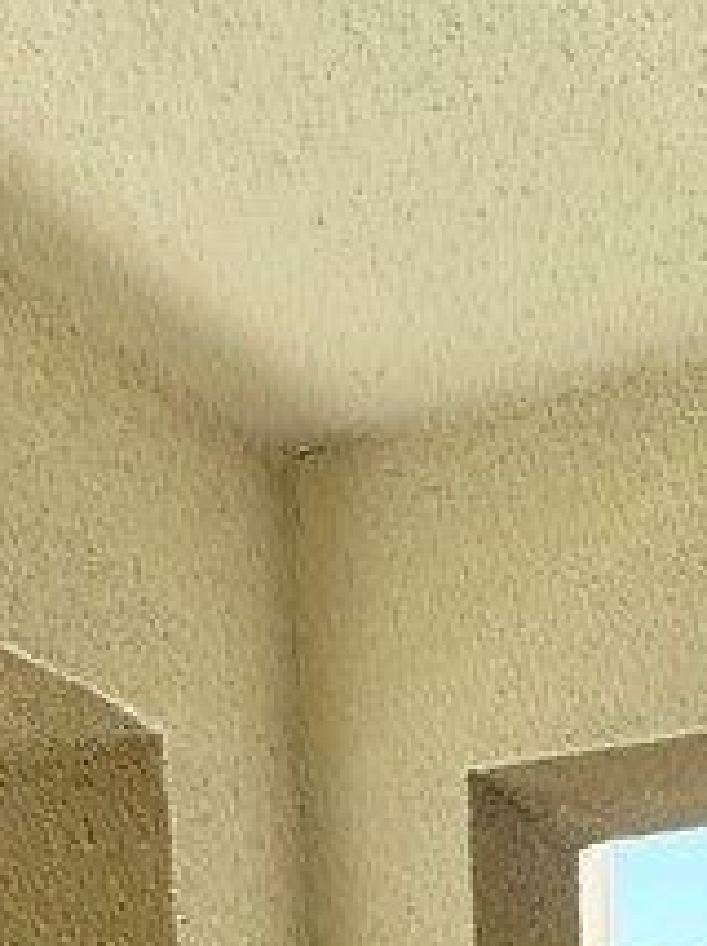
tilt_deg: -6.6
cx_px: 809
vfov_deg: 20.0
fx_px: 1828
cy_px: 1746
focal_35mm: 67
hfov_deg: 20.7
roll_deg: +1.2
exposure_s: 1/254
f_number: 2.2
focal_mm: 2.22
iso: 40
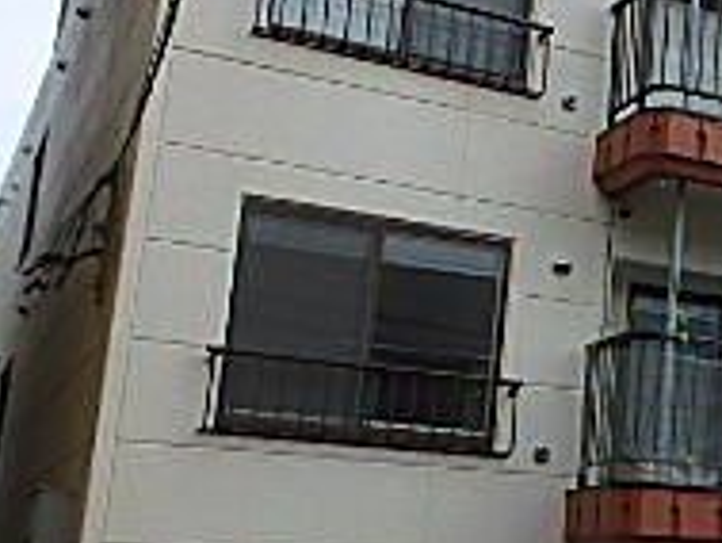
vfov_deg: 20.7
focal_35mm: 71
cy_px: 344
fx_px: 1482
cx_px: 1028
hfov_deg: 23.1
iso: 125
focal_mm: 3.7
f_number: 3.5
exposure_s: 1/1000
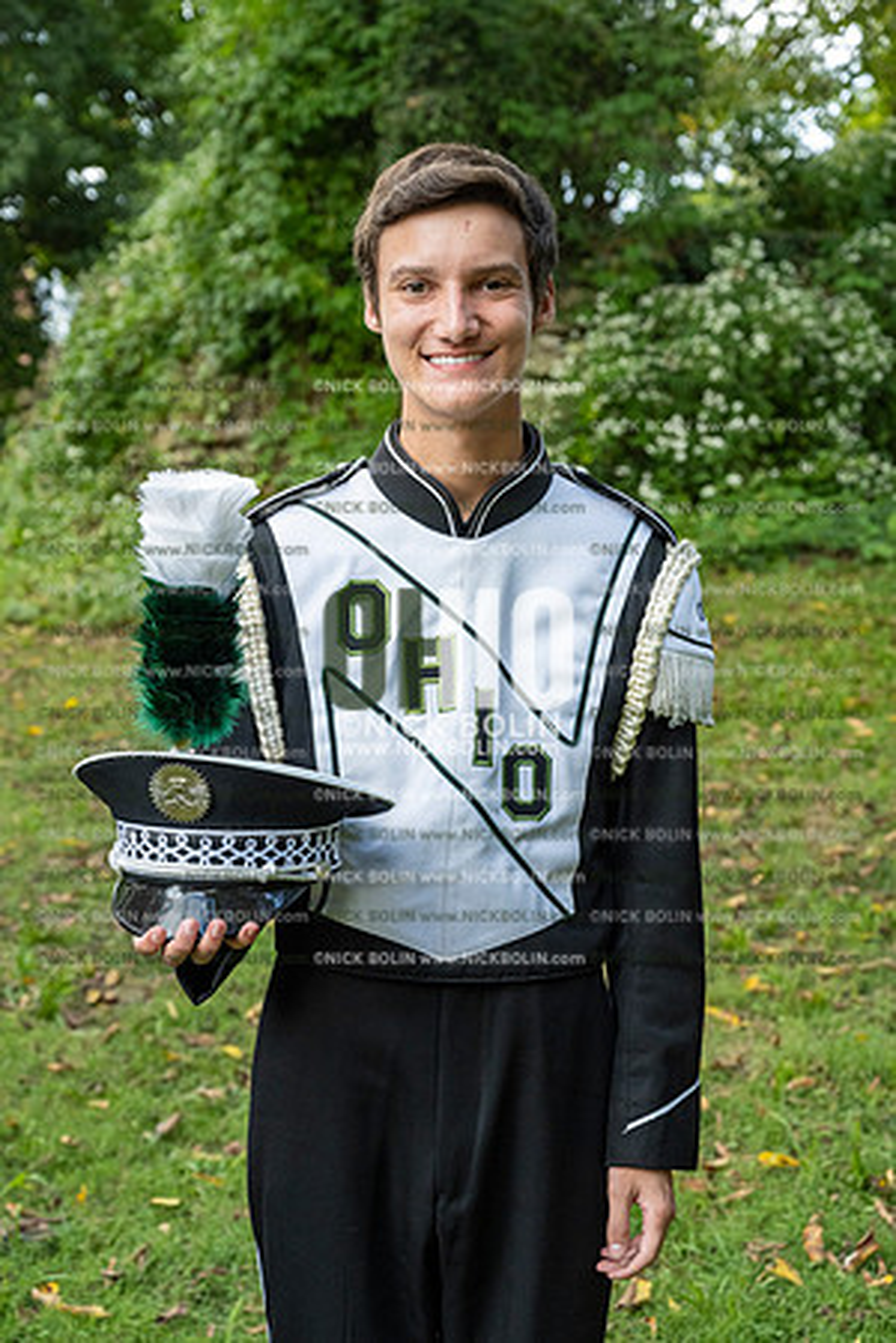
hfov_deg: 24.2
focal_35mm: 56
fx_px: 2091
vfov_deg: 35.6
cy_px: 672
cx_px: 448
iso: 1000
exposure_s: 1/640
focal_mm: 56
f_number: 5.6
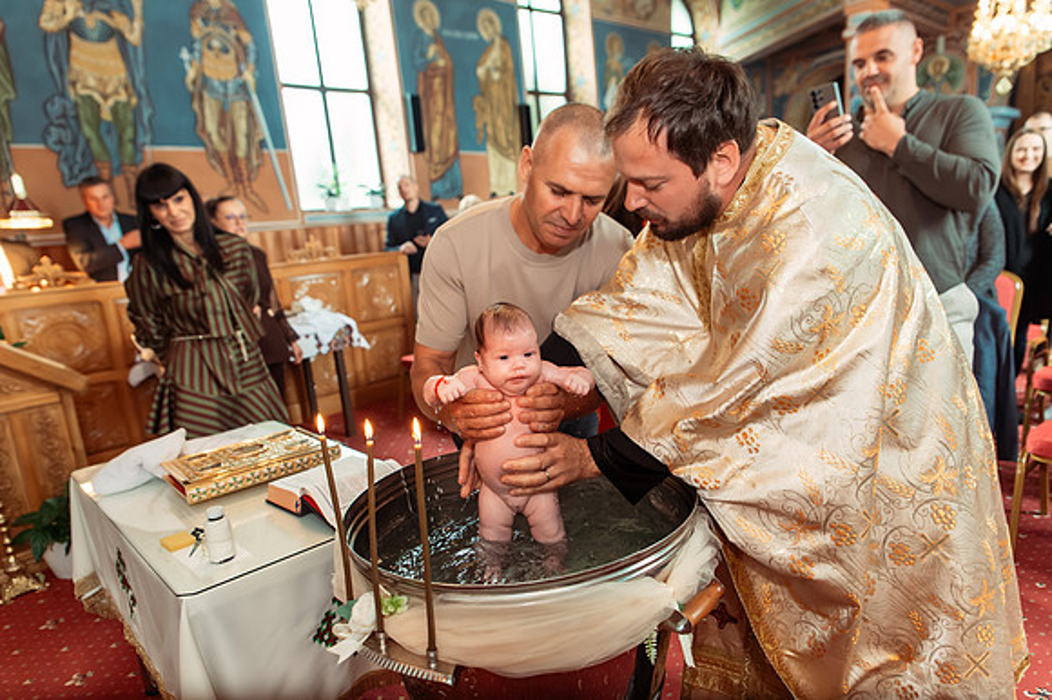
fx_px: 701
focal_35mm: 24
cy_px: 350
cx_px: 526
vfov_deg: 53.1
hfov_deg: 73.8
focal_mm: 24
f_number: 3.5
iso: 2500
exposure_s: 1/250
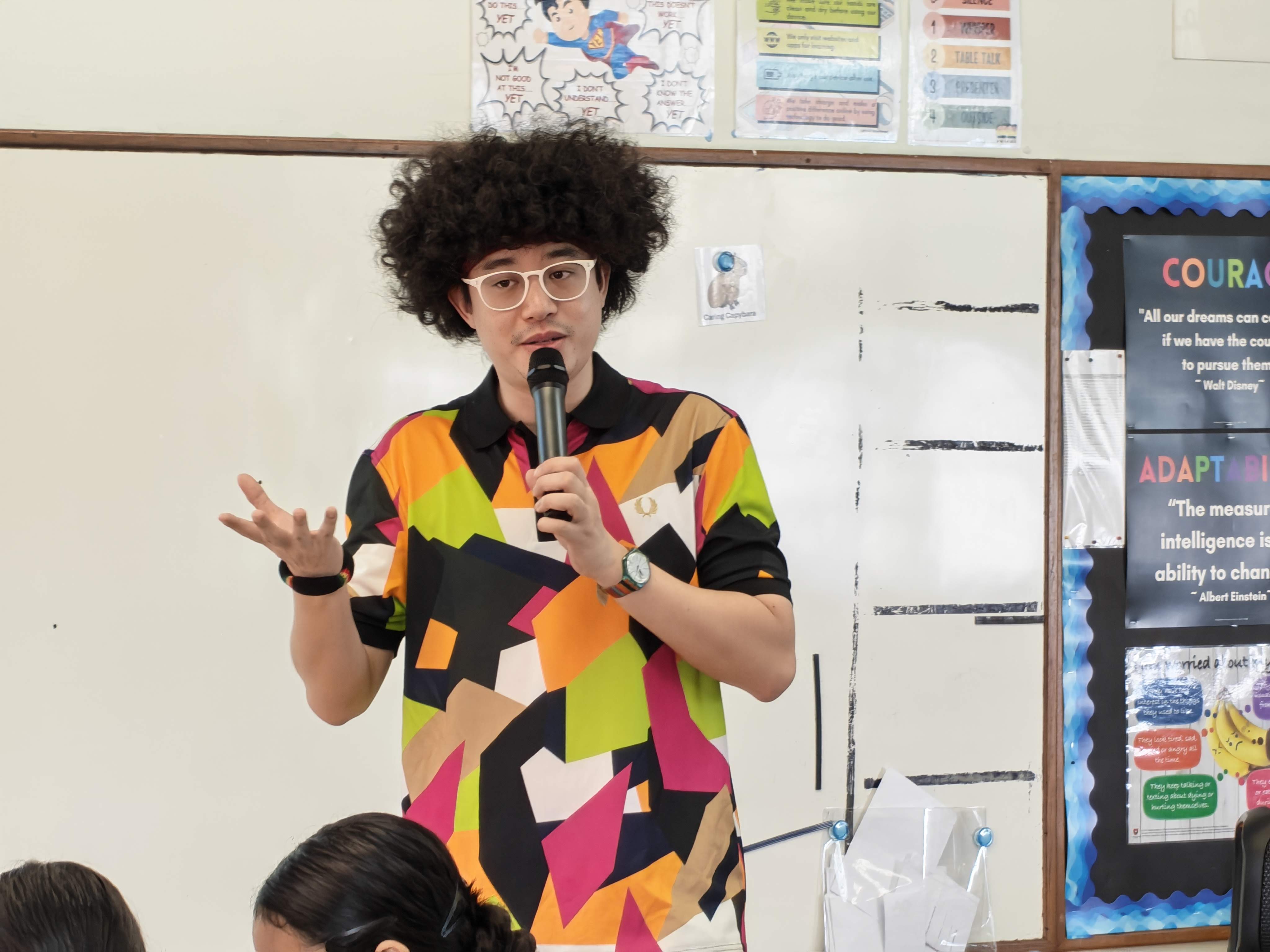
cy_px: 476
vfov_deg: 9.3
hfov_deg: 12.3
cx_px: 635
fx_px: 5870
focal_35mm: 160
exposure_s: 1/50
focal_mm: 12.18
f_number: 2.85
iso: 500
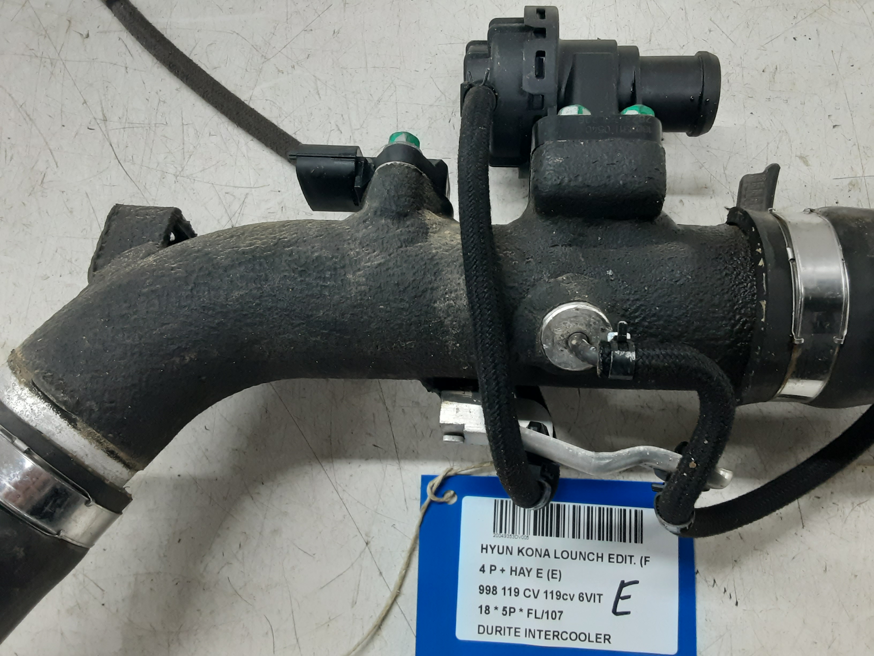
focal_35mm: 27
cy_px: 328
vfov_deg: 51.4
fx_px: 682
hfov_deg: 65.3
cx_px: 437
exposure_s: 1/50
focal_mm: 2.91
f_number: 1.9
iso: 200
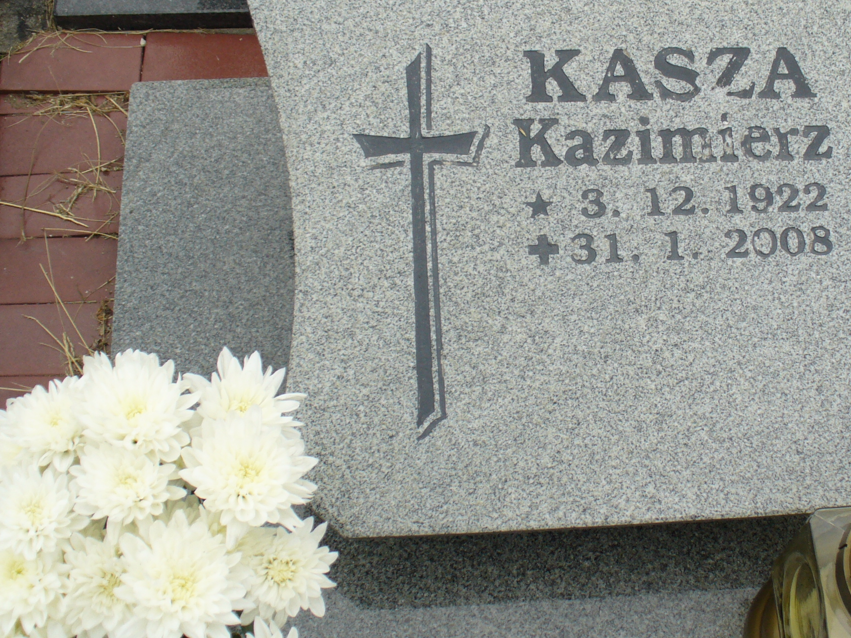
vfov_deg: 26.5
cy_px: 274
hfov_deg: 34.5
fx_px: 1352
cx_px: 595
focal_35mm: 55
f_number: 2.8
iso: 80
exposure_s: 1/400
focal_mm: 6.1
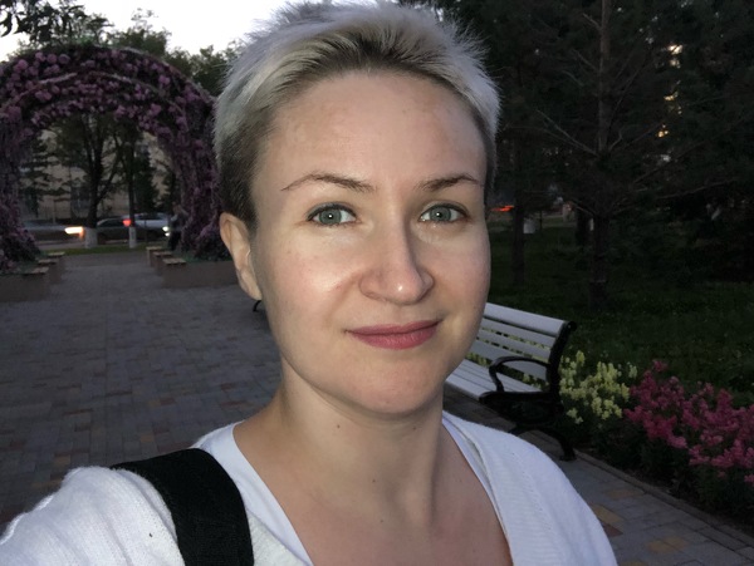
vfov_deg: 44.2
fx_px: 698
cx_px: 377
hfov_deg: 56.8
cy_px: 283
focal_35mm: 32
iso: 250
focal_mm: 2.87
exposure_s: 1/17
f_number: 2.2
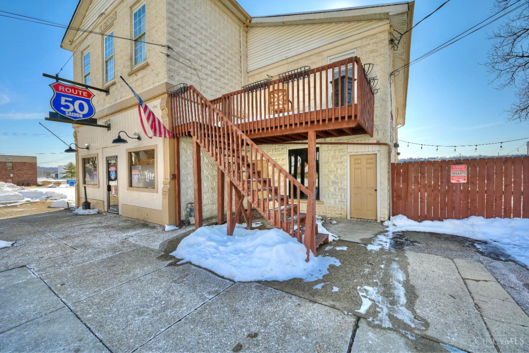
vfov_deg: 81.2
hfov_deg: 104.3
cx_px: 264
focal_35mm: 14
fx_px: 206
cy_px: 176
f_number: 11
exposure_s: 1/25
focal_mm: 14
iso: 100
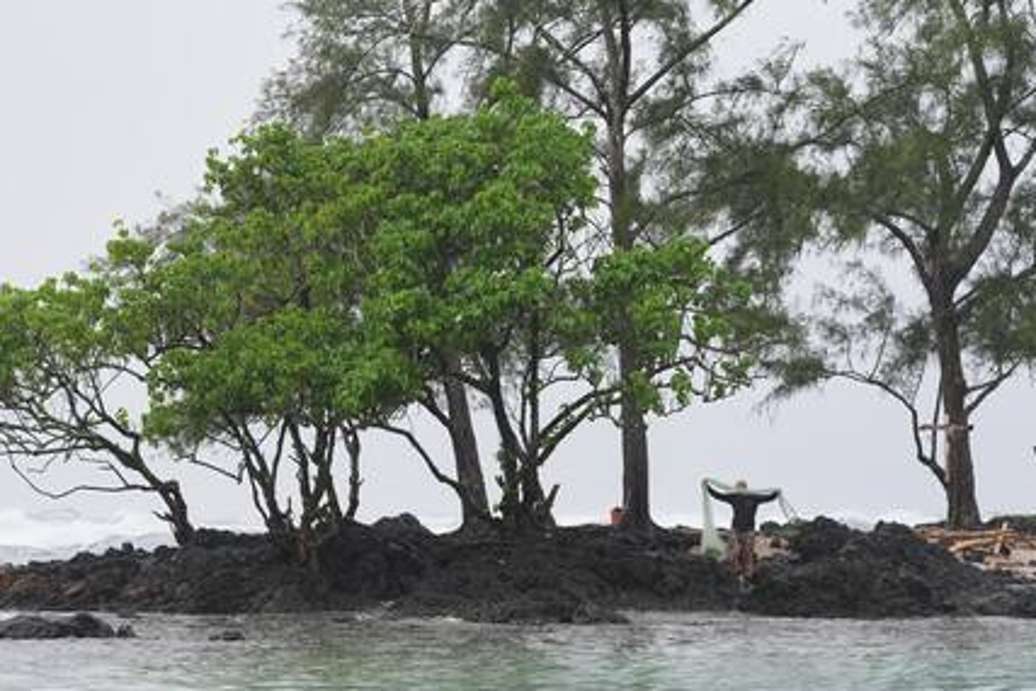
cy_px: 159
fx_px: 5095
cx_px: 279
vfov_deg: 7.8
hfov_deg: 11.6
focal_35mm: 177
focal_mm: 108
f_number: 2.8
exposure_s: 1/4000
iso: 500
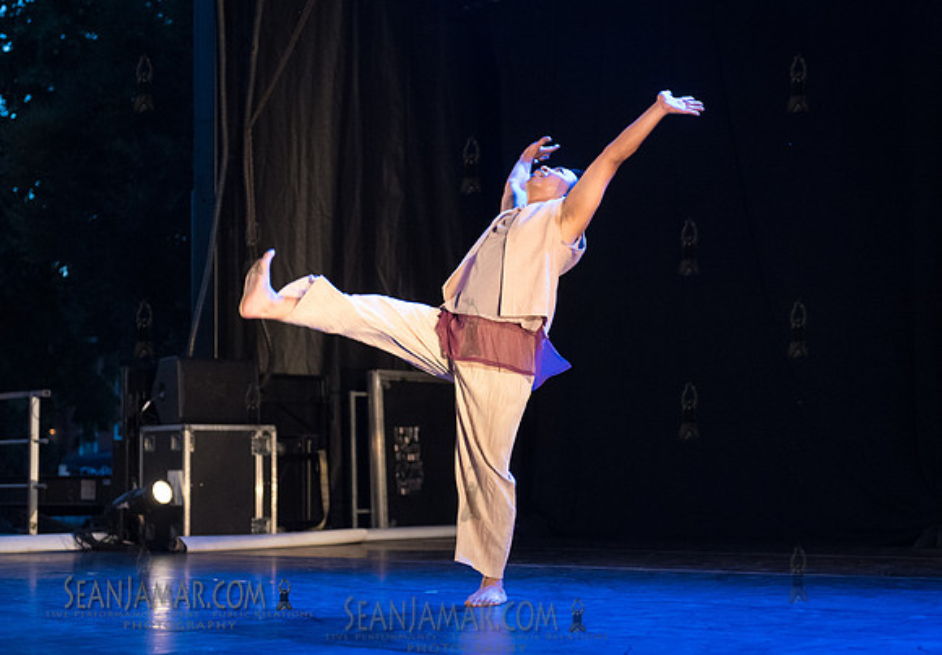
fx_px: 1757
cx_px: 510
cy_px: 315
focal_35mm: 66
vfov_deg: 21.1
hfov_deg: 30.0
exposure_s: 1/250
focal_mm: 62
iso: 5000
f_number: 2.8
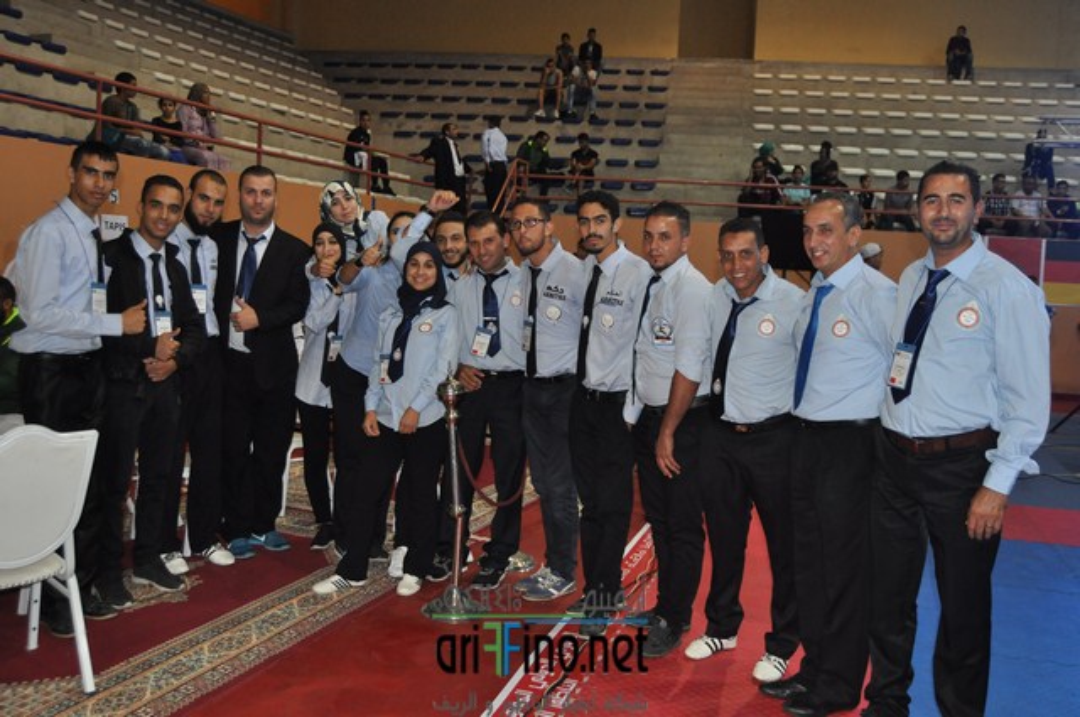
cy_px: 358
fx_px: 989
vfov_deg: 39.9
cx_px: 540
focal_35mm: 33
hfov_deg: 57.3
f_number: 3.5
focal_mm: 22
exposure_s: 1/60
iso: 800
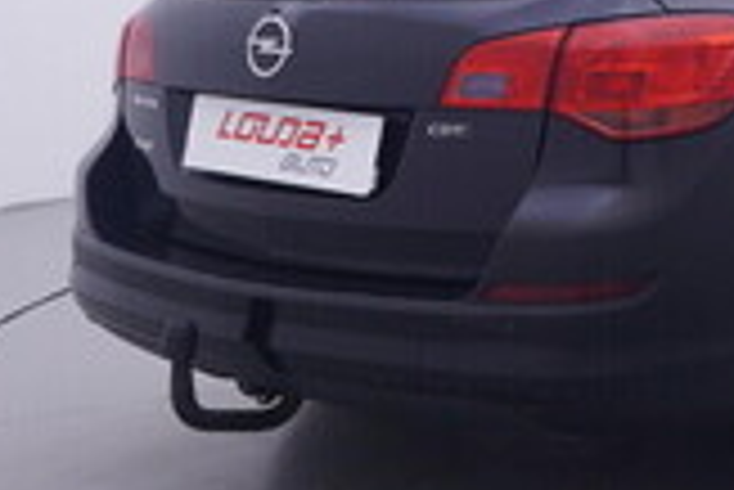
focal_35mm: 76
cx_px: 885
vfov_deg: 17.6
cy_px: 2
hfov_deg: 24.2
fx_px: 1544
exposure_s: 1/80
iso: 200
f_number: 5
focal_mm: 15
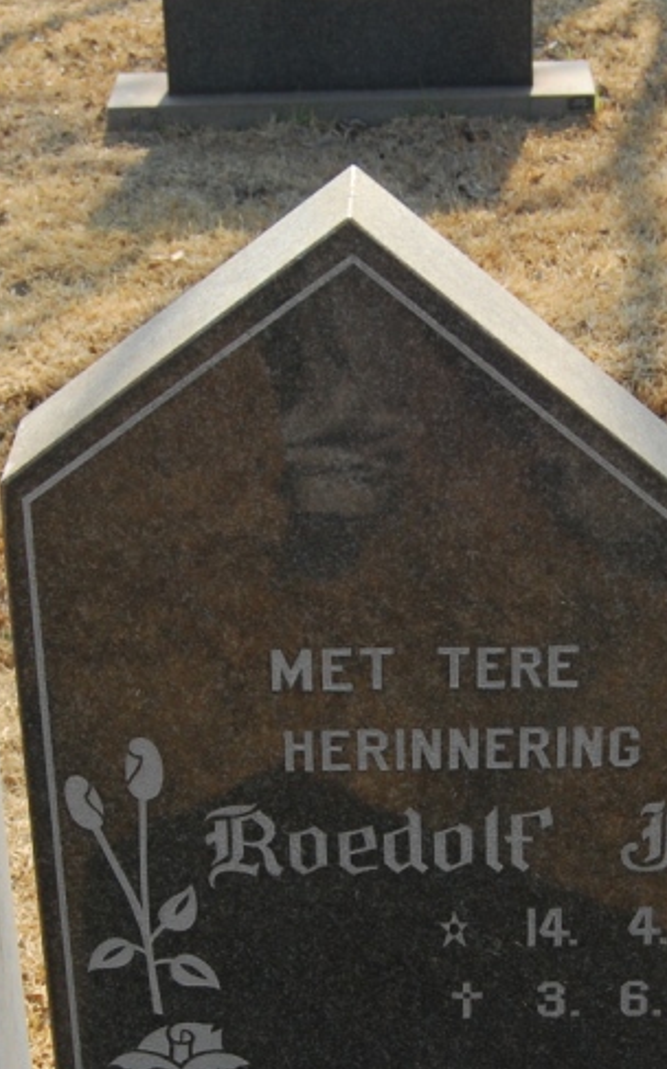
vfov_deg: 23.0
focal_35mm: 90
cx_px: 421
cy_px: 693
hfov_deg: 14.5
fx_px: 2620
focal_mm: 28
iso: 400
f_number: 7.1
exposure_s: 1/500
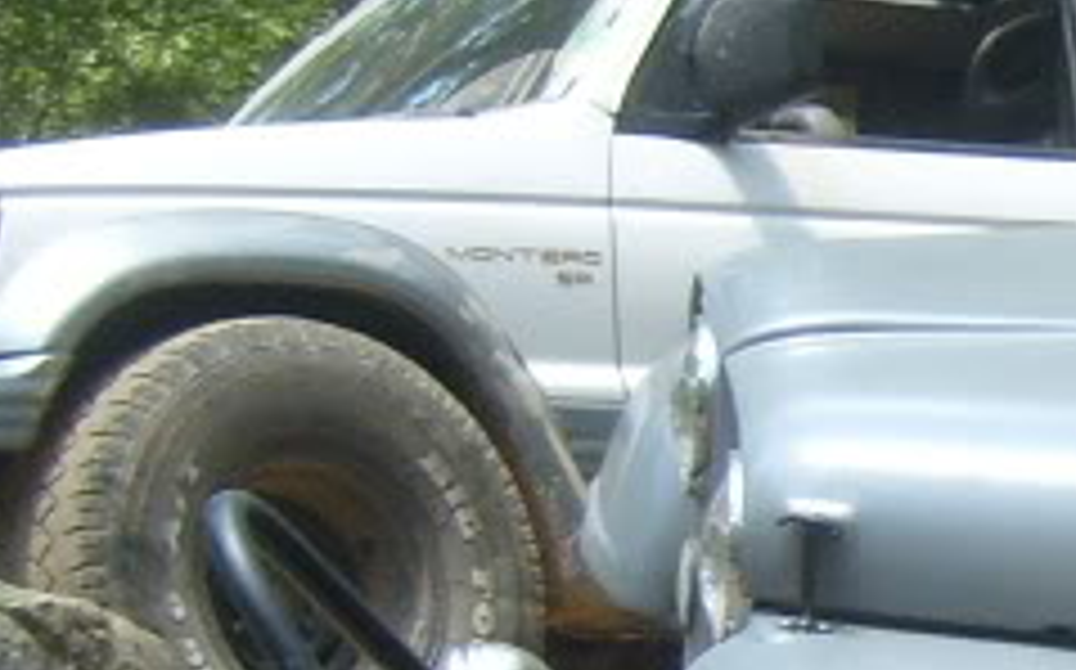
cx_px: 1796
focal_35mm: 159
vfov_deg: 8.2
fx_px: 4659
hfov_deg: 12.3
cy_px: 787
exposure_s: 1/60
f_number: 7.1
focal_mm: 5.8
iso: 80
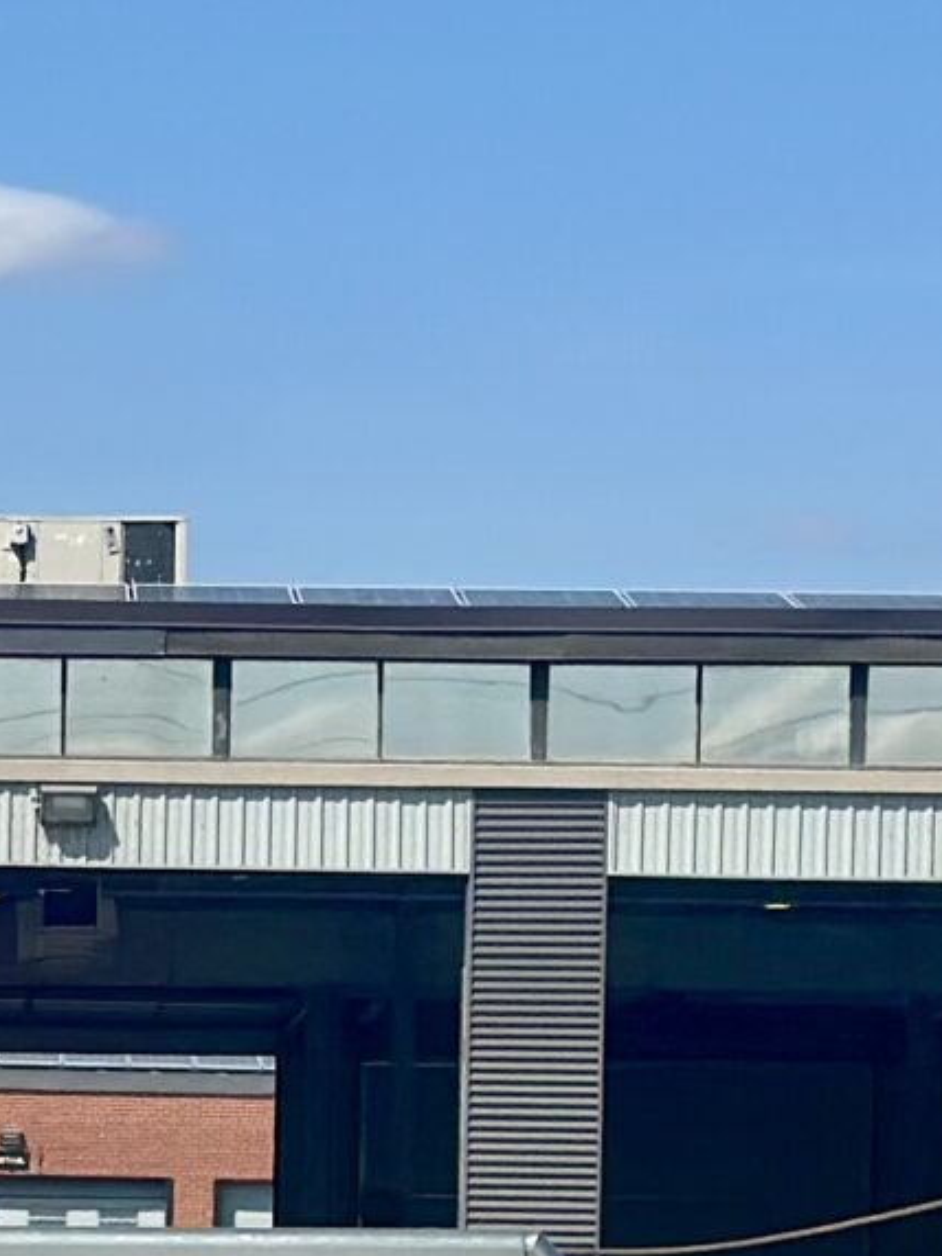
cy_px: 1368
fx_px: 7801
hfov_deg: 6.8
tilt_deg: +0.3
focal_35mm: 215
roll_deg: -1.4
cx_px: -360
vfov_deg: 9.1
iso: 100
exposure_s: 1/6623
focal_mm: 6.86
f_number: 1.78
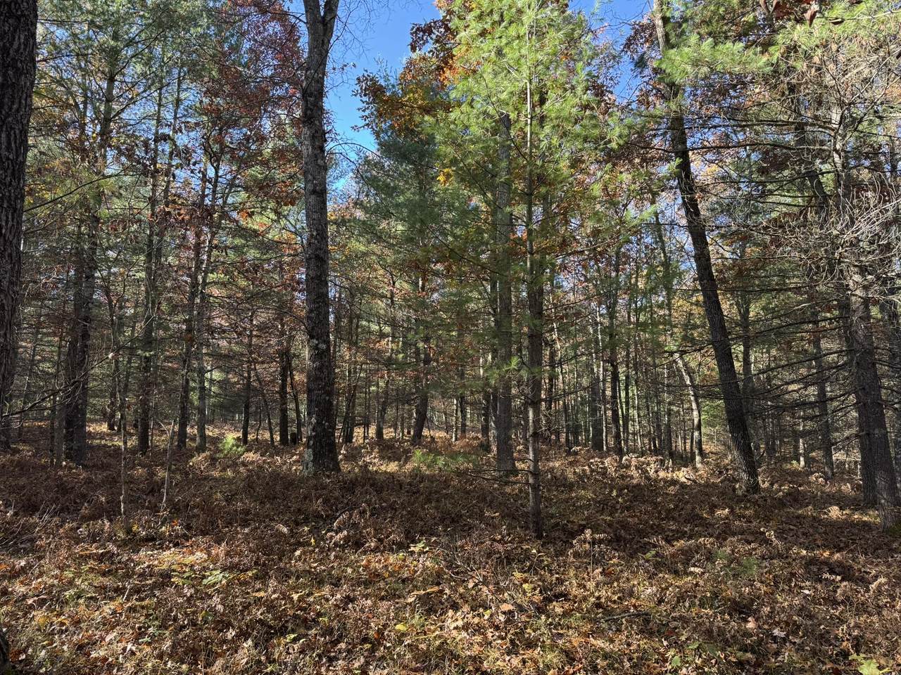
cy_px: 338
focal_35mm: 24
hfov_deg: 71.6
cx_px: 450
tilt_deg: +9.2
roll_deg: -0.4
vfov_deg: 56.8
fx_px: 625
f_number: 1.78
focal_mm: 6.76
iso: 64
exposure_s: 1/150
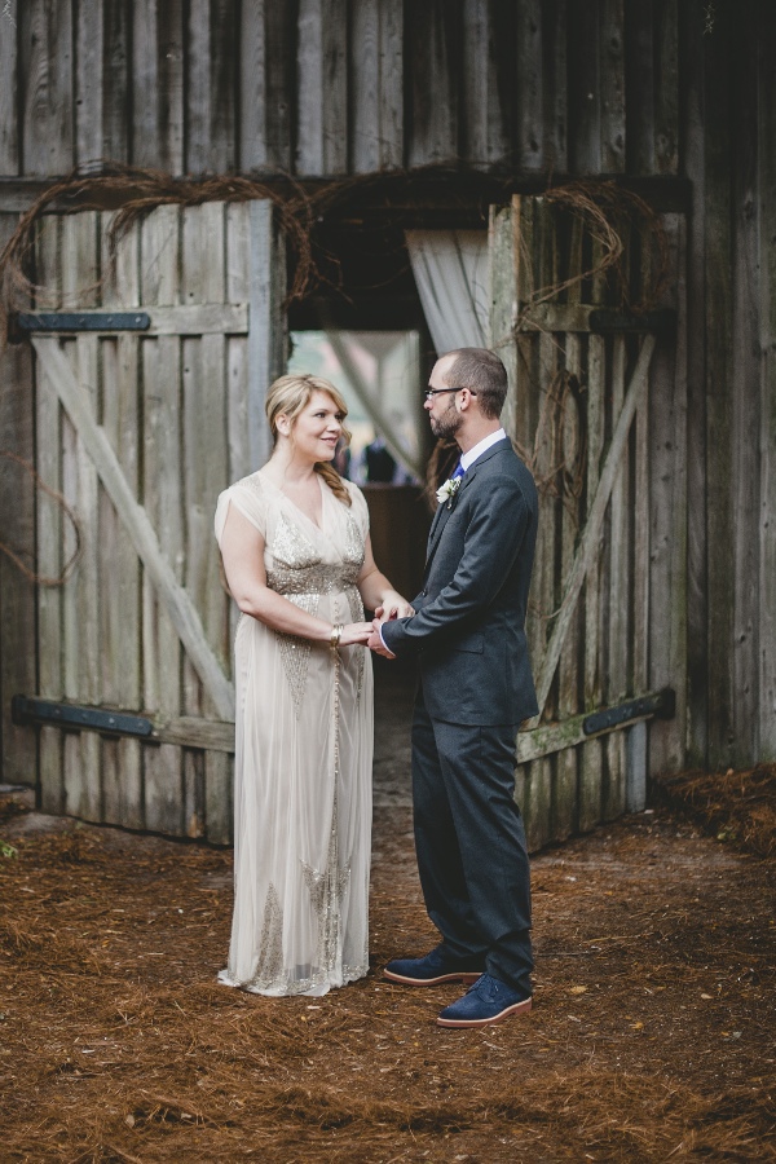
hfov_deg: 27.0
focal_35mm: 50
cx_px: 388
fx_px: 1617
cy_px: 582
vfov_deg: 39.6
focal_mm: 50
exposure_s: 1/200
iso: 100
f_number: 1.4
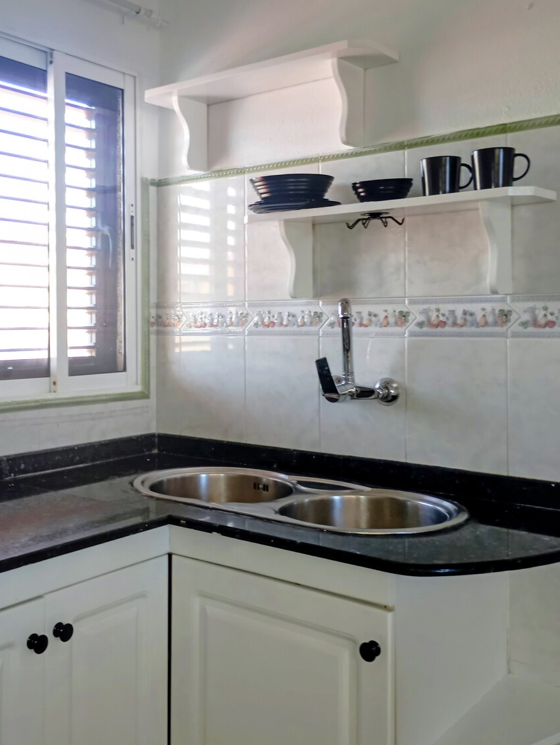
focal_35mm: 36
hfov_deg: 39.4
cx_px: 203
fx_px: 775
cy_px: 330
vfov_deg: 51.2
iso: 123
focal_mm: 4.27
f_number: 1.8
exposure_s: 1/16.7
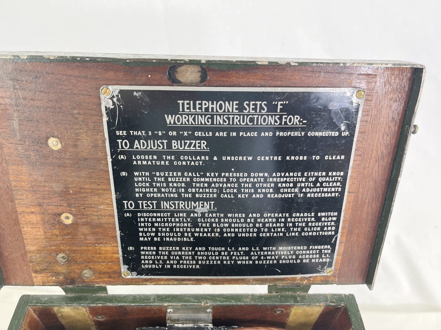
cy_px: 165
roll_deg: -3.3
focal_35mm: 26
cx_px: 220
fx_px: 331
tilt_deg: -40.5
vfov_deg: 53.1
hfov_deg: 67.3
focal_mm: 5.1
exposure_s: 1/100
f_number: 1.6
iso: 125
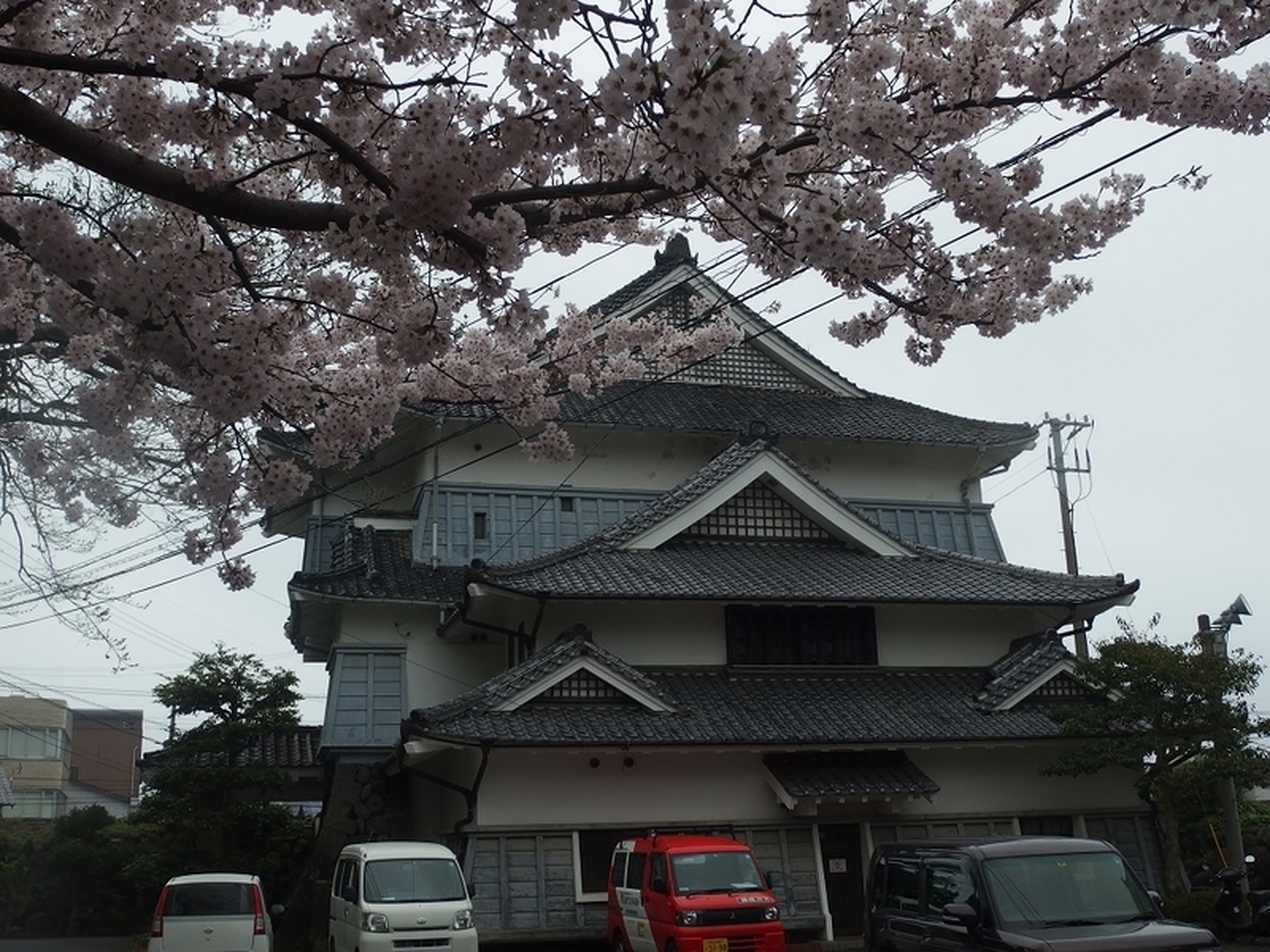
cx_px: 635
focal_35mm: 38
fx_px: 1394
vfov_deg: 37.7
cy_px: 476
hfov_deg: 49.0
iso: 100
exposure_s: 1/640
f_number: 4
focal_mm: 6.8
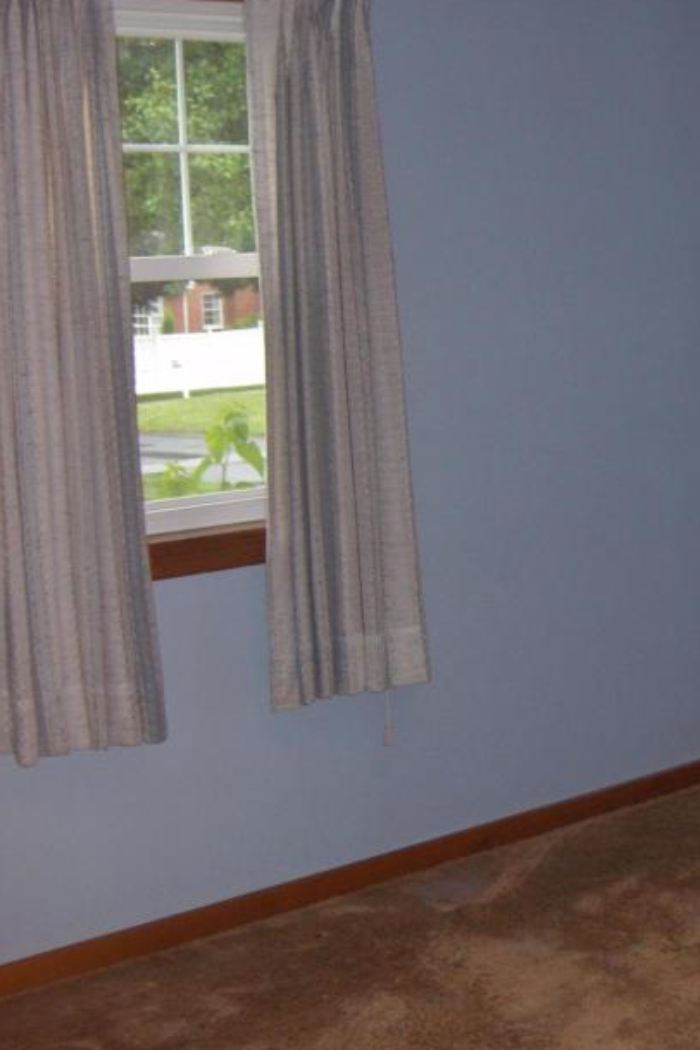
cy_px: 553
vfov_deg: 29.7
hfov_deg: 19.2
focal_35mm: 68
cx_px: 766
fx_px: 1983
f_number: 2.8
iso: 100
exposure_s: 1/60
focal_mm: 8
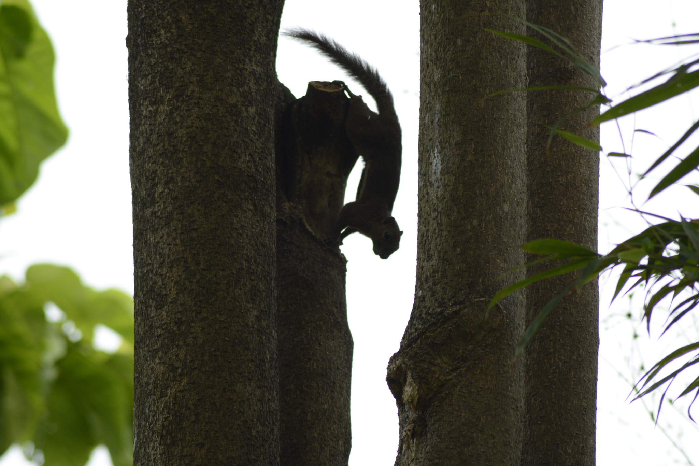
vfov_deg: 3.7
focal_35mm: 375
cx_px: 350
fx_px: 7280
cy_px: 233
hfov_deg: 5.5
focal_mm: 250
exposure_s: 1/125
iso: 160
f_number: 8
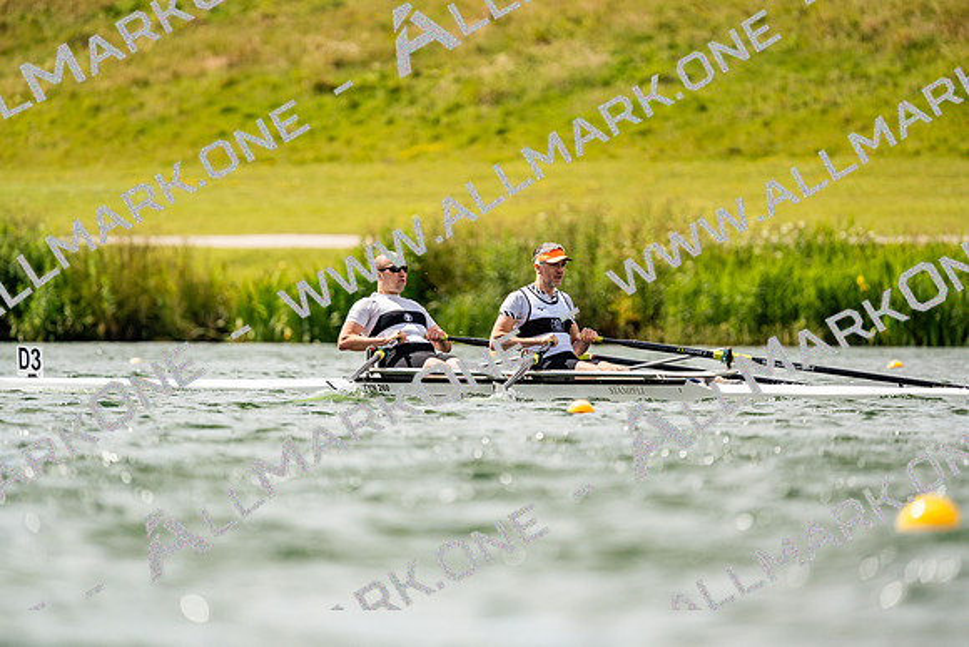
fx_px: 16153
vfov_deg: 2.3
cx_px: 484
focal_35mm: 600
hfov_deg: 3.4
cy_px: 324
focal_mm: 600
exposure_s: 1/2000
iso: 250
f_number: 6.3
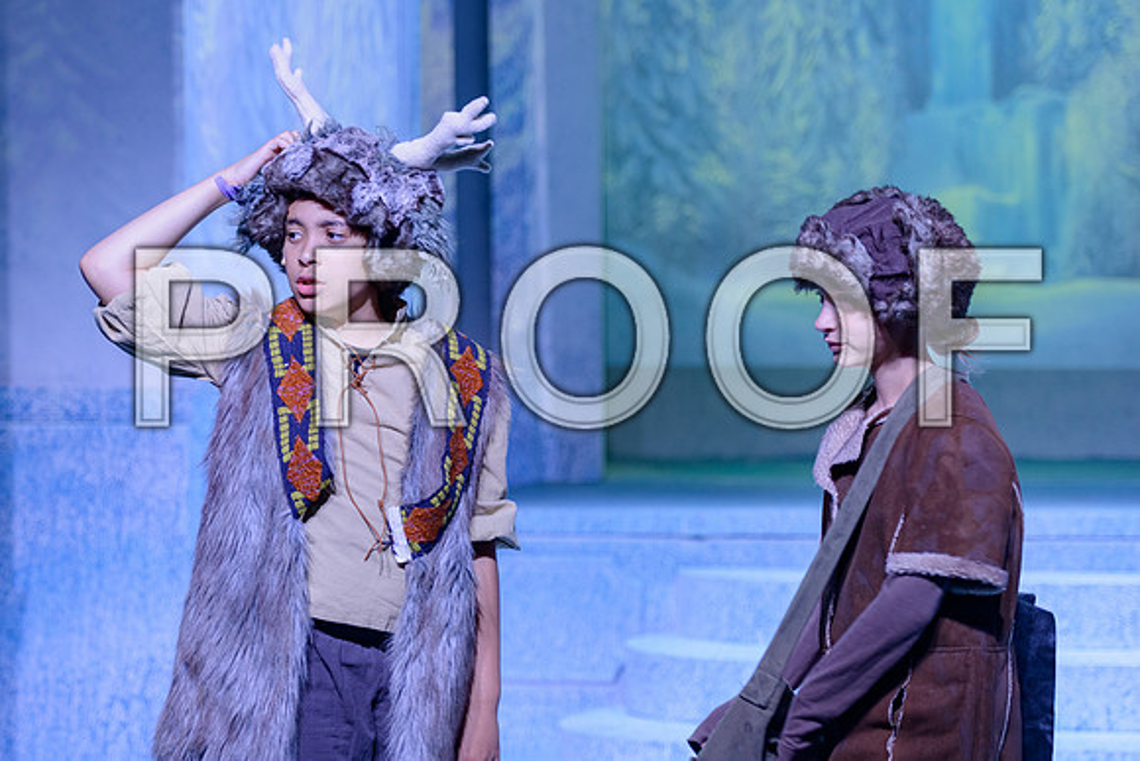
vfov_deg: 13.0
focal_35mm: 106
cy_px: 409
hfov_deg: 19.3
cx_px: 408
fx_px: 3342
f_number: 2.8
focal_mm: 82
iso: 800
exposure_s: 1/125
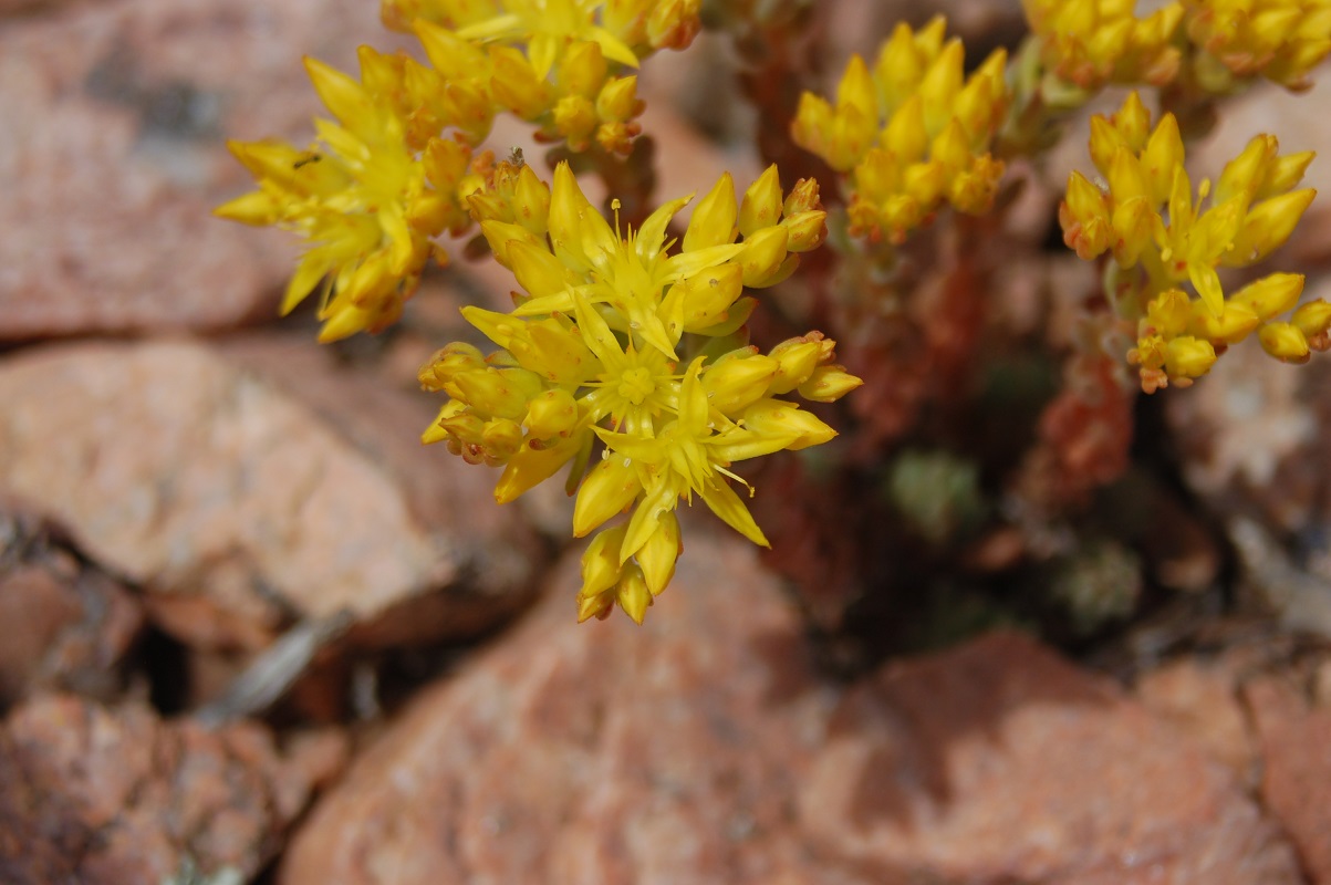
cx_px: 666
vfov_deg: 11.1
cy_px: 442
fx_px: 4544
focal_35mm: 123
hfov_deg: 16.7
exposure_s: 1/500
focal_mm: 82
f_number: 5.6
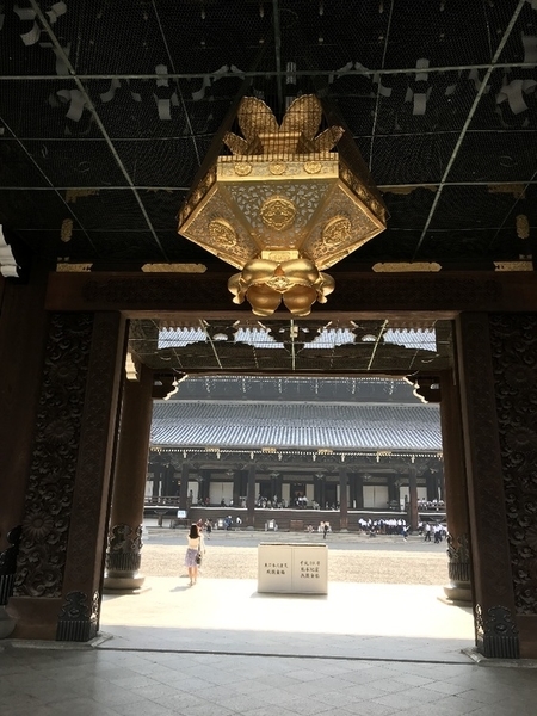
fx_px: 579
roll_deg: -1.2
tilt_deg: +18.2
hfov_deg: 49.7
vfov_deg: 63.4
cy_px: 358
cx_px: 268
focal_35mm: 28
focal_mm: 3.99
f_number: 1.8
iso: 20
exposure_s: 1/312
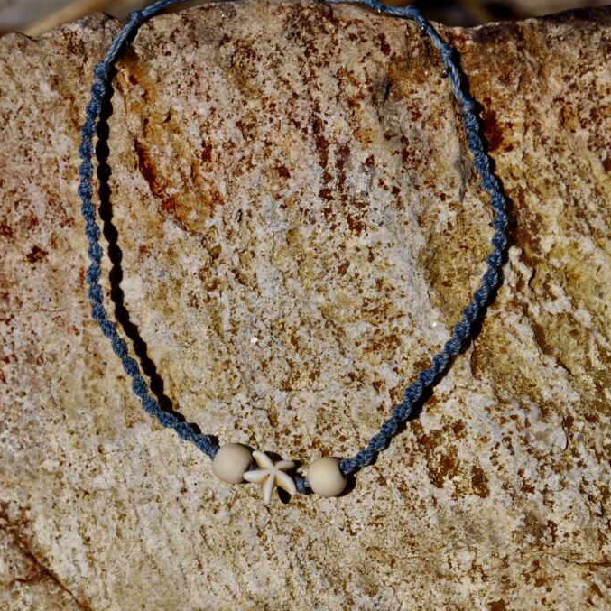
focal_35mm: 135
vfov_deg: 12.9
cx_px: 305
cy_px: 308
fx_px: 2696
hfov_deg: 12.9
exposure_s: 1/500
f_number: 11
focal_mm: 105
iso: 100
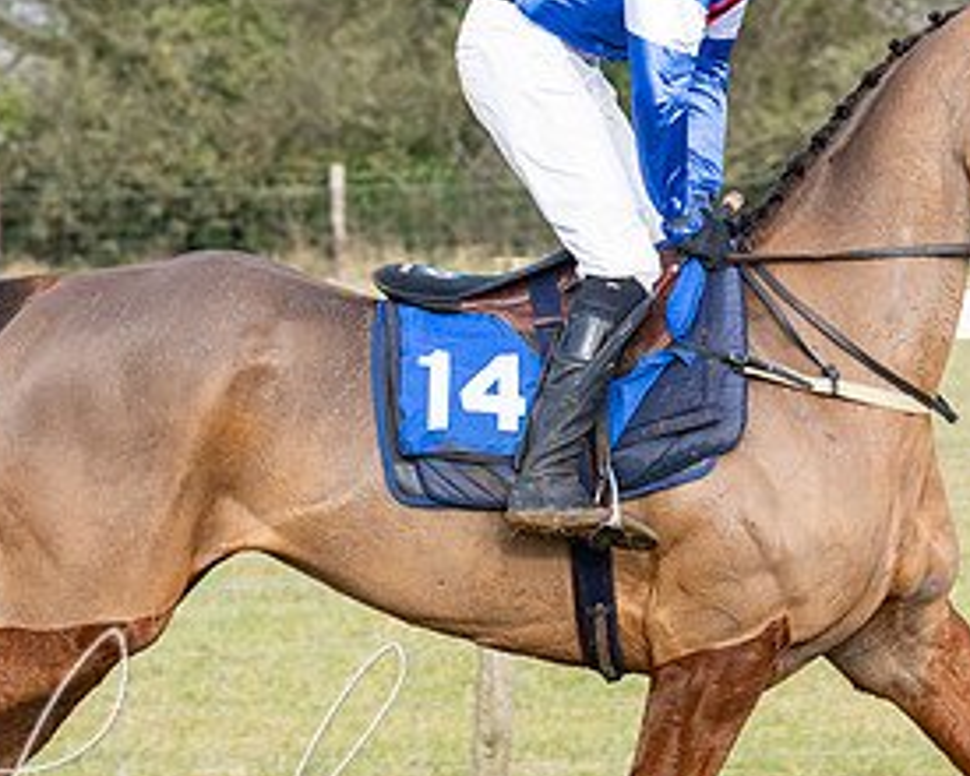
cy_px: 533
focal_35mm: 435
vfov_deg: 3.6
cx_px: 561
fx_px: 12488
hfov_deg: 4.4
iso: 400
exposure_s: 1/800
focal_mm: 110
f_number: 5
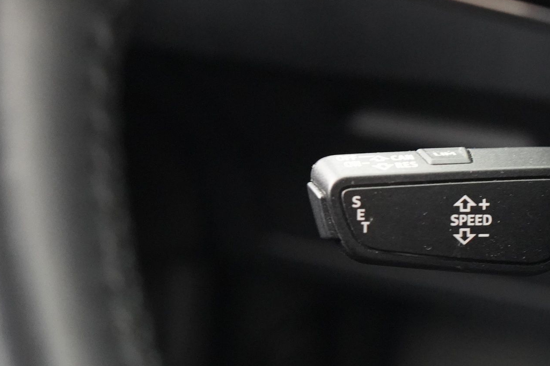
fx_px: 1145
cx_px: 304
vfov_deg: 18.1
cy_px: 141
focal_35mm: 75
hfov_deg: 27.0
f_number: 4
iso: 12800
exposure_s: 1/25
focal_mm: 38
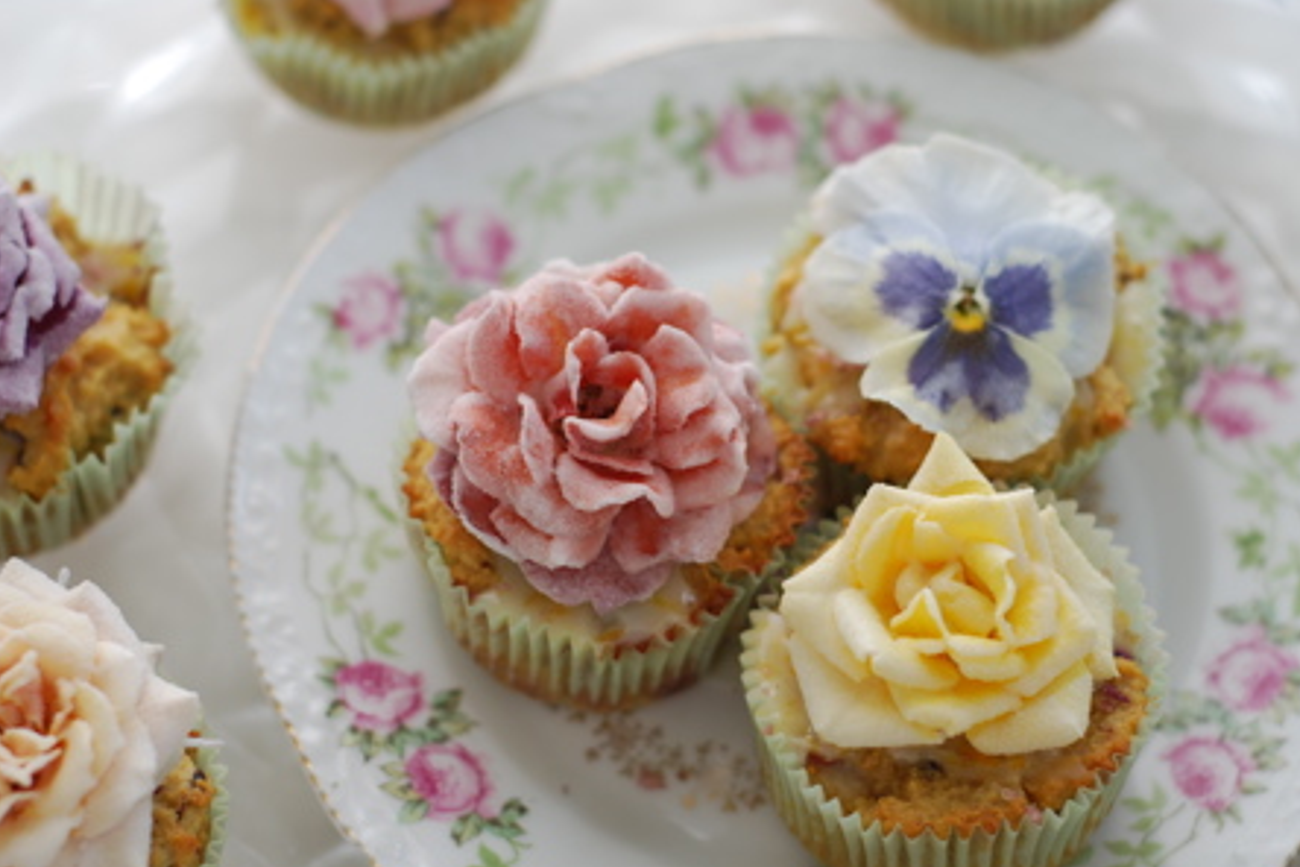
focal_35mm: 76
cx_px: 651
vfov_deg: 17.9
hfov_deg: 26.7
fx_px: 2744
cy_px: 438
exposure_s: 1/125
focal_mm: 50
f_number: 2.5
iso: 100
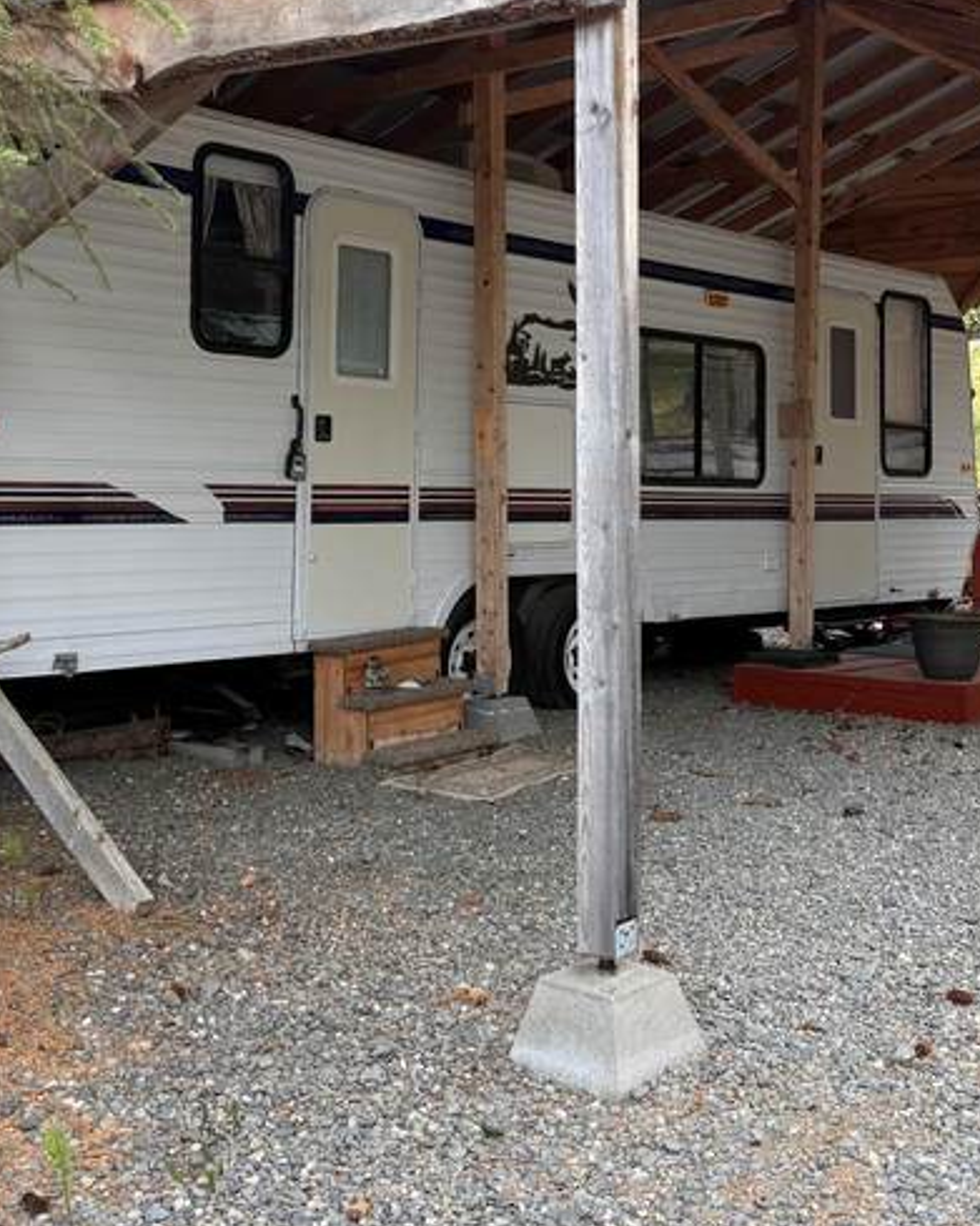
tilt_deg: +1.9
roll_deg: -0.7
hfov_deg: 32.7
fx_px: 1668
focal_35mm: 46
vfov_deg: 40.0
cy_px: 449
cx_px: 554
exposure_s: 1/547
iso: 100
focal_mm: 6.76
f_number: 1.78
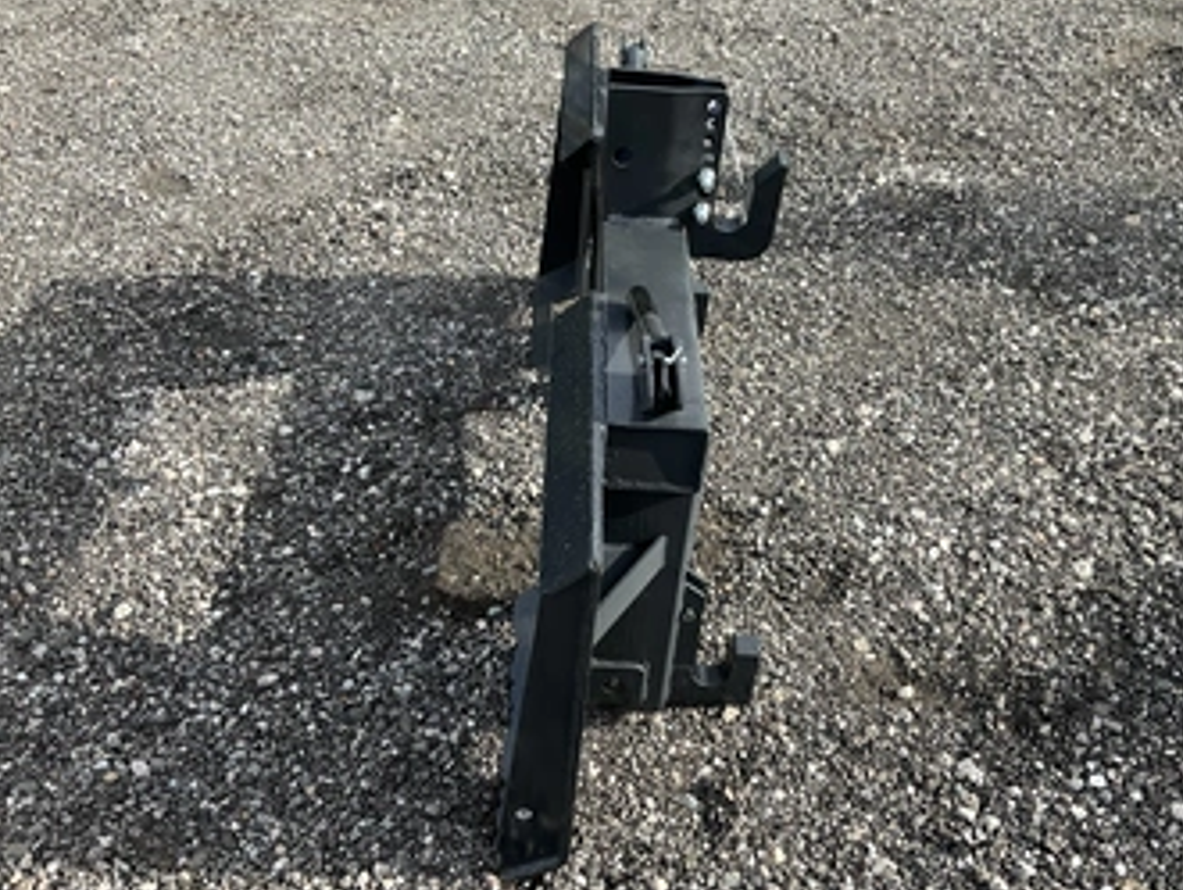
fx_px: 1197
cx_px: 647
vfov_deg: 40.8
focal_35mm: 35
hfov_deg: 52.5
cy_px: 436
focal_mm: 3
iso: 25
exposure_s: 1/454
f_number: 1.8
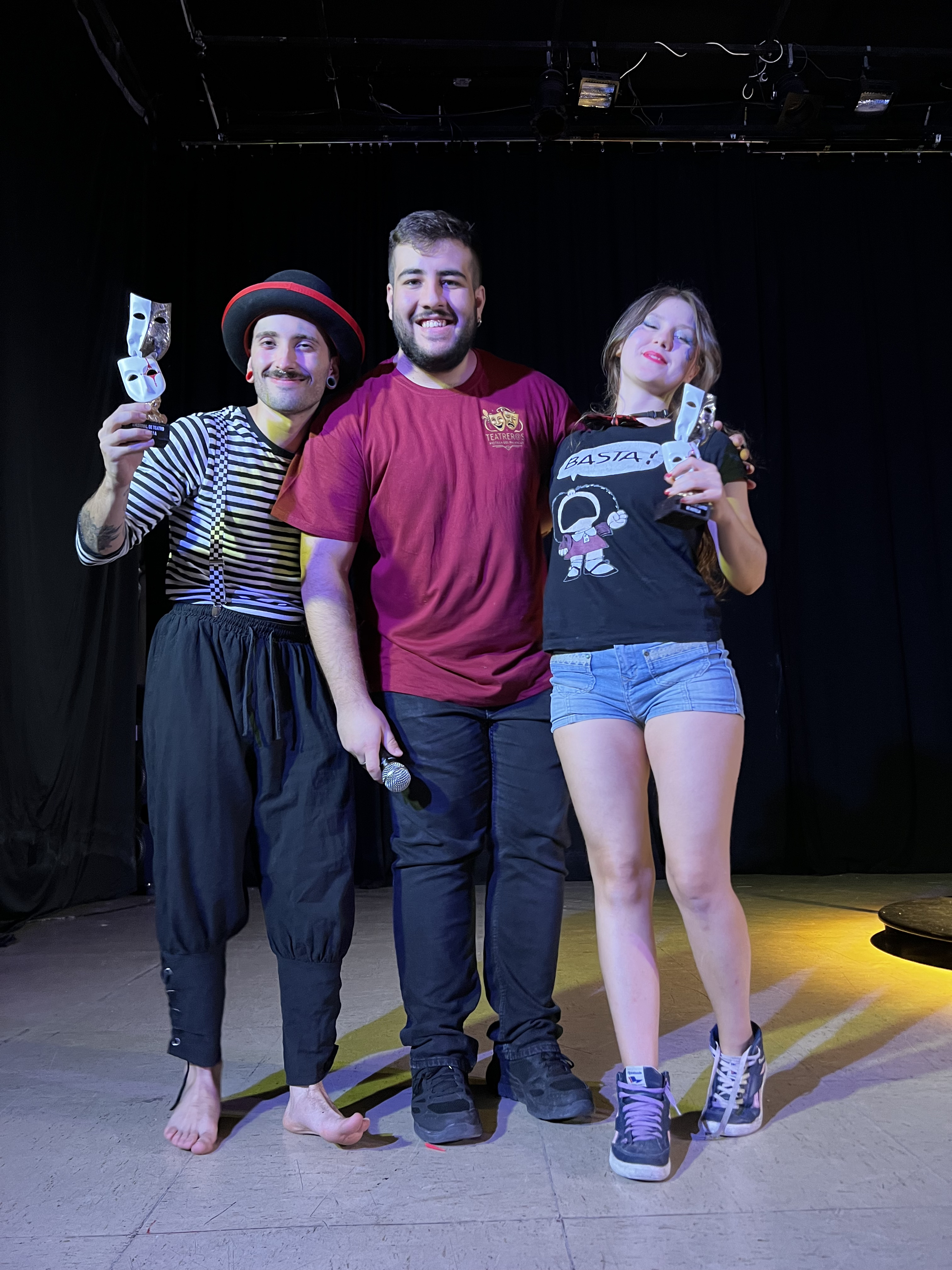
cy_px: 635
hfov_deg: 53.1
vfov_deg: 67.3
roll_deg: +2.0
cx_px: 476
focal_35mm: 26
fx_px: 953
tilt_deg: +10.1
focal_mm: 5.7
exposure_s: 1/50
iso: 160
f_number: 1.5
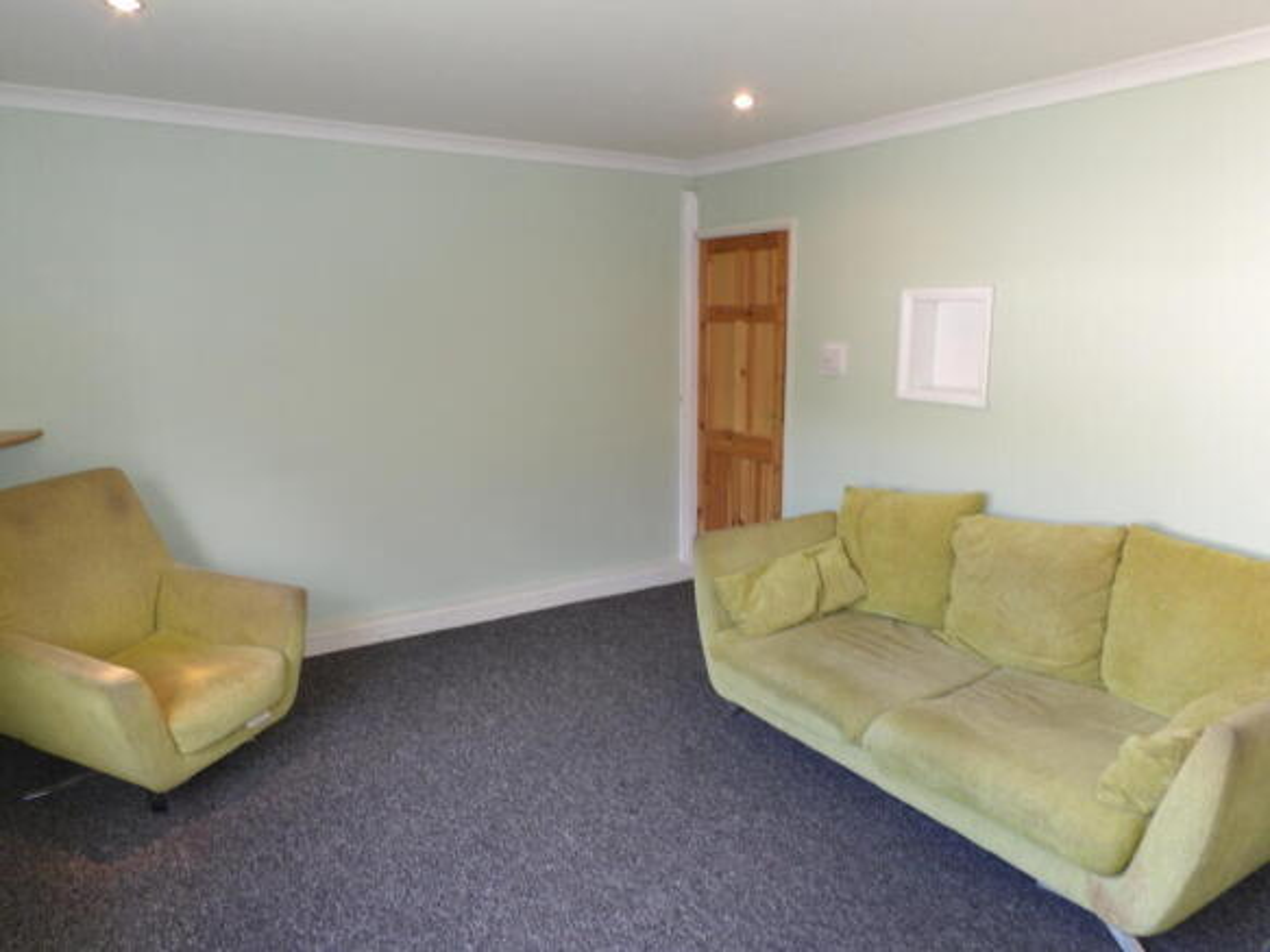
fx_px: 880
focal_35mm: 24
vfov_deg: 56.8
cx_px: 635
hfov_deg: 71.6
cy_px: 476
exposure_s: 1/29
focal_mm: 4.3
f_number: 4.1
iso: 200
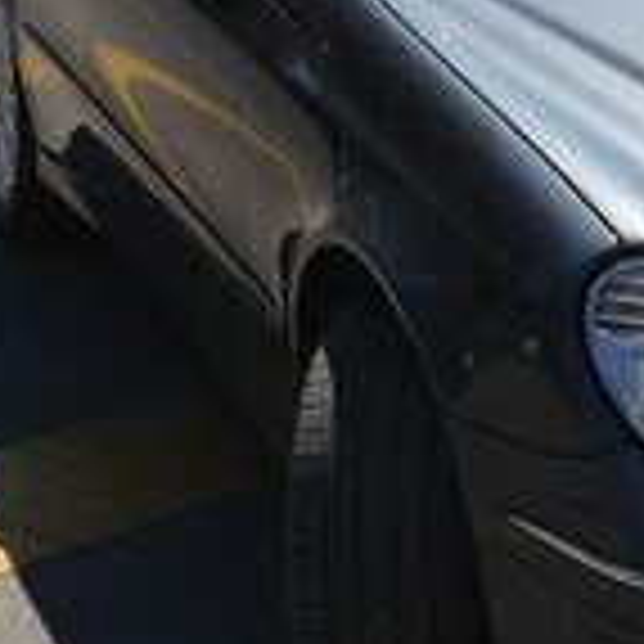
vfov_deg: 12.6
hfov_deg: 12.8
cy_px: -160
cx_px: 662
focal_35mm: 135
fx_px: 2842
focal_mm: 4.12
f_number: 2.4
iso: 50
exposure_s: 1/2262
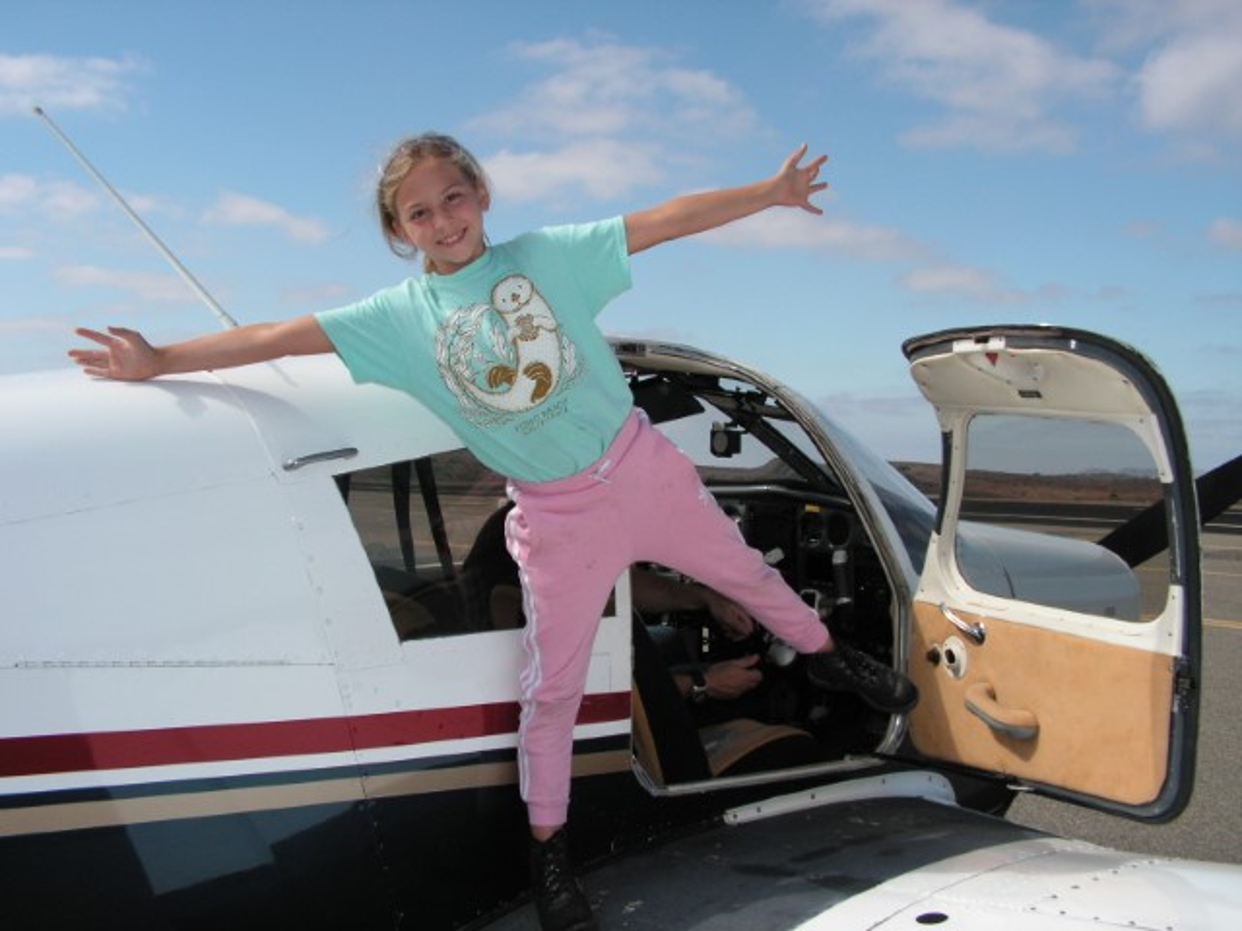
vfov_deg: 39.7
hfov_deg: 51.4
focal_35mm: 36
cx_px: 621
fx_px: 1292
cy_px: 466
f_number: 3.2
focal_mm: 6
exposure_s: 1/800
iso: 50
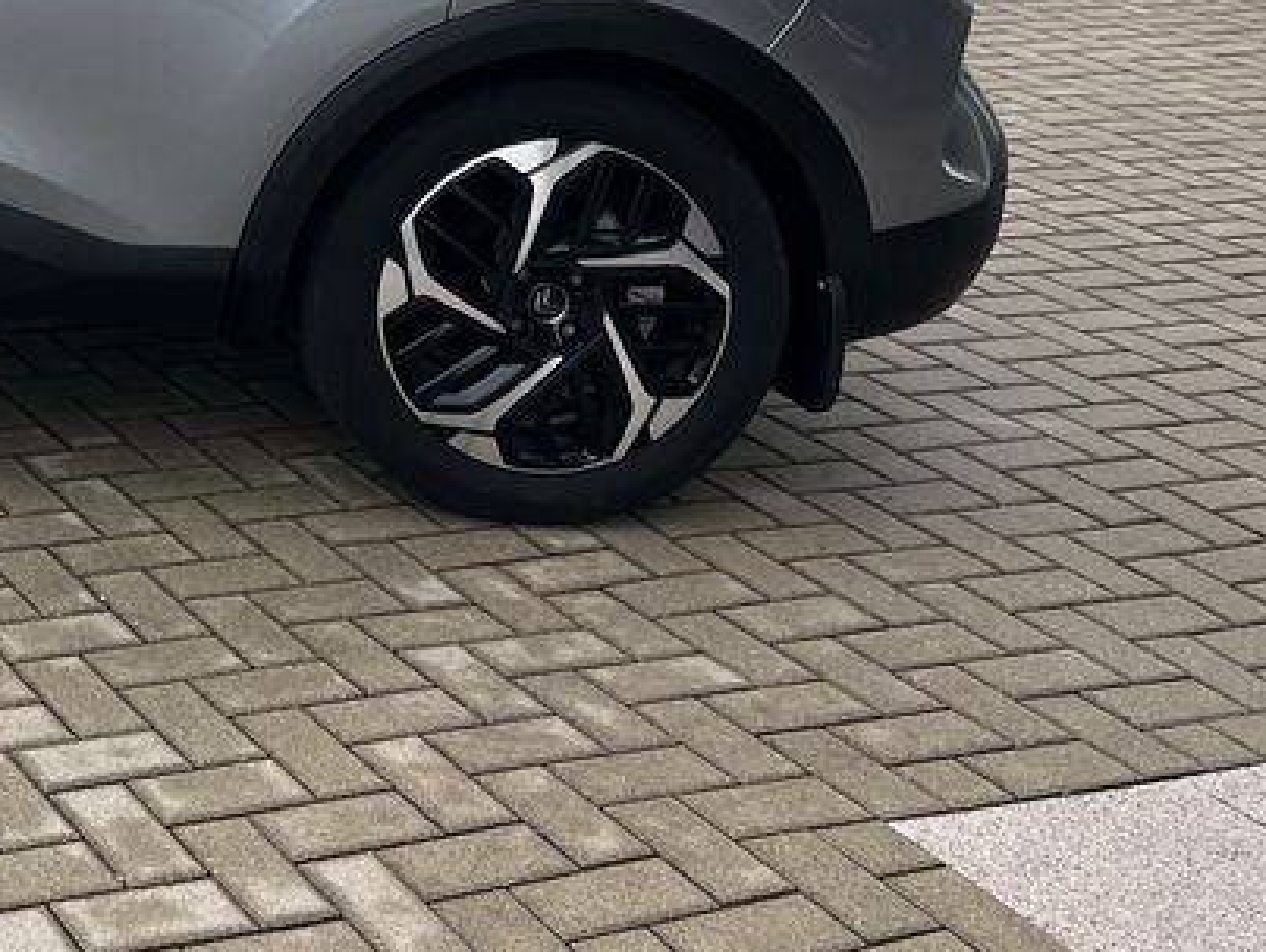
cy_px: -132
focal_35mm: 66
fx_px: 2416
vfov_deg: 21.0
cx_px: -339
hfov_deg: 25.6
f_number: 1.6
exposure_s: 1/761
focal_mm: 5.1
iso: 50
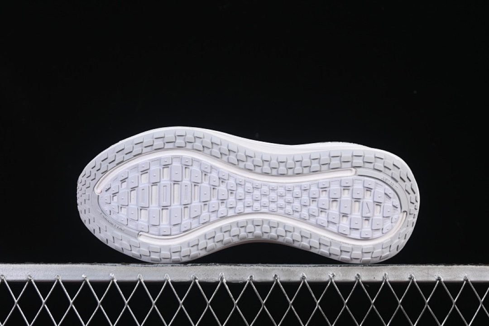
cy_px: 163
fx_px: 1019
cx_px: 244
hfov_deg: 27.0
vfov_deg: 18.2
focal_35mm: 75
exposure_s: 1/80
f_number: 8
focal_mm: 50
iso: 160
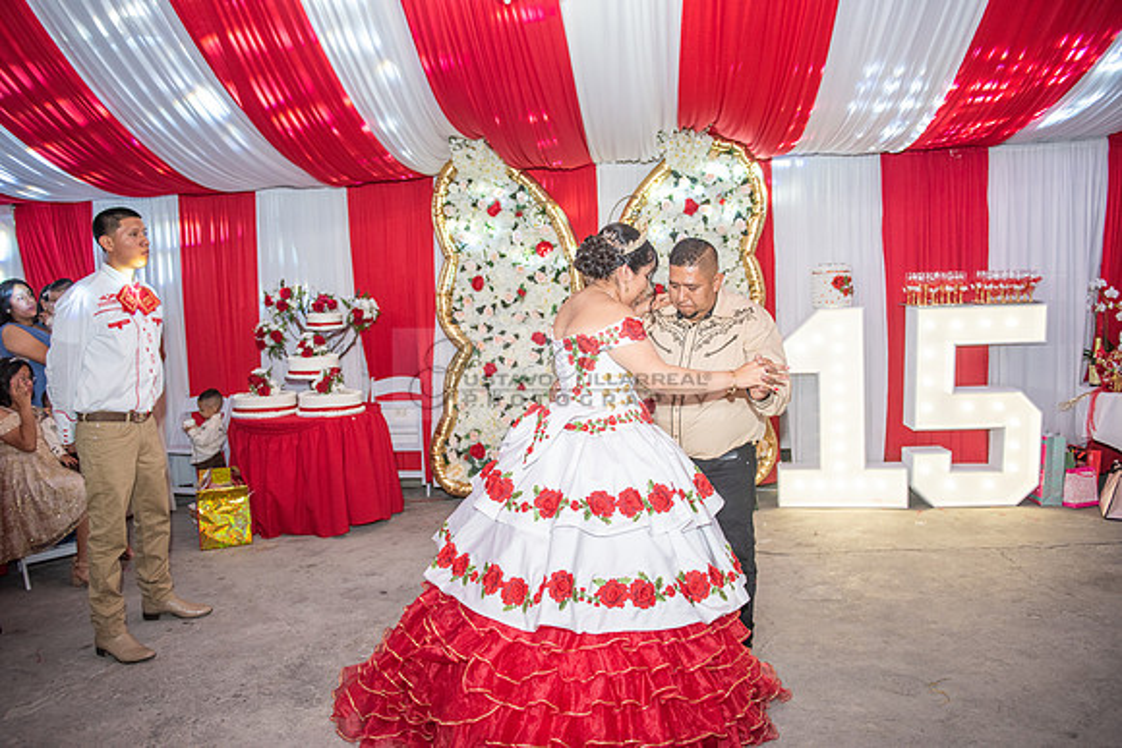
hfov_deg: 67.4
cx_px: 561
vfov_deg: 48.0
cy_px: 374
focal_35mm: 27
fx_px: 842
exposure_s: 1/160
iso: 800
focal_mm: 27
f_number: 3.2
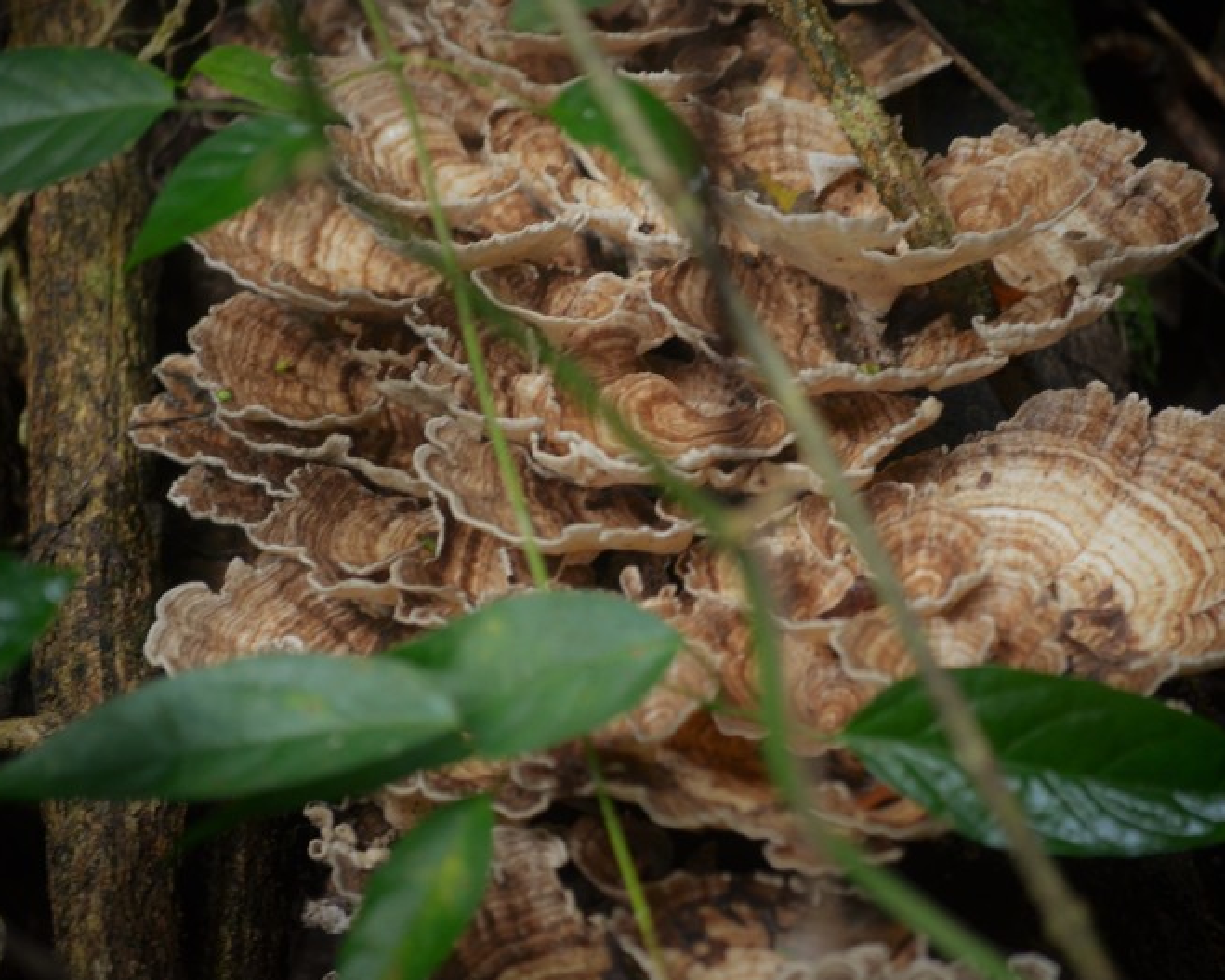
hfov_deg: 6.5
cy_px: 489
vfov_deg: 5.2
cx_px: 678
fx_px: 10823
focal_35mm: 299
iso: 1600
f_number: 5.3
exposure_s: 1/125
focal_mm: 175
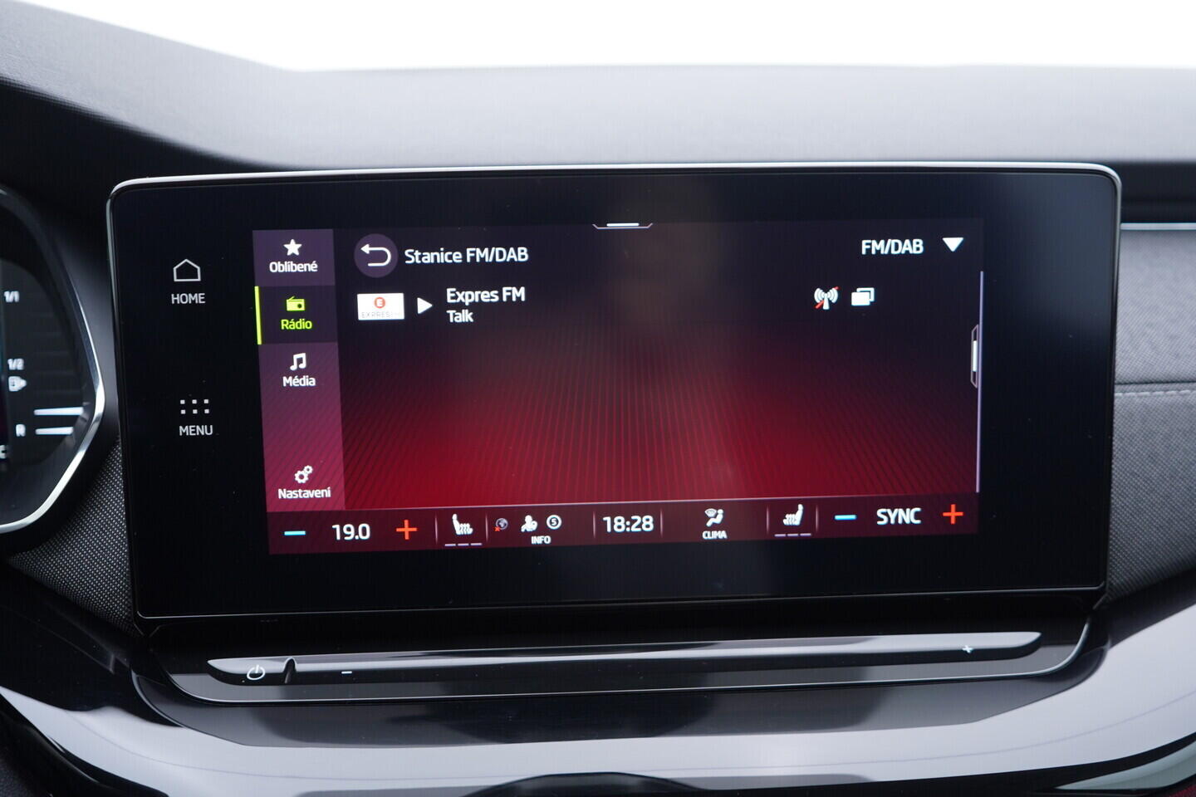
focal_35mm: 36
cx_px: 598
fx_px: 1196
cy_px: 398
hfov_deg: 53.1
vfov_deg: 36.9
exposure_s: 1/40
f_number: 2.8
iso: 250
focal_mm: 24
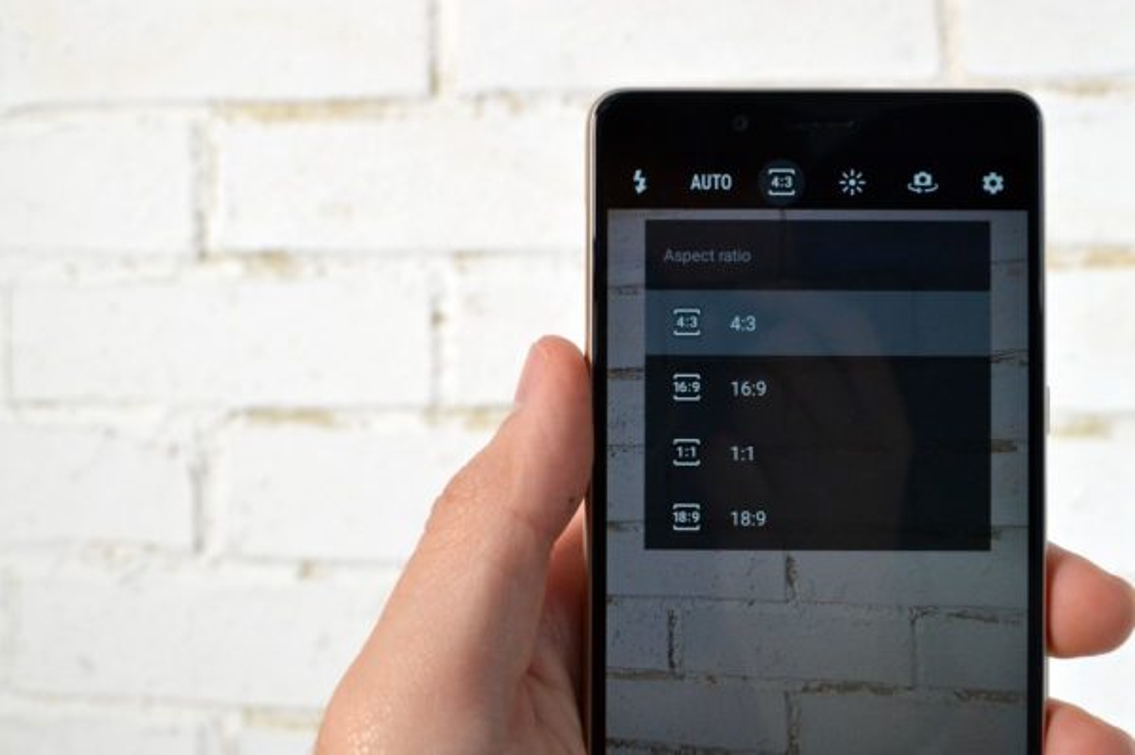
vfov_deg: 30.8
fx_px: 1370
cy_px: 378
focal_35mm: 44
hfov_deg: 45.0
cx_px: 568
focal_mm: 29
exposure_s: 1/250
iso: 1600
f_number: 10
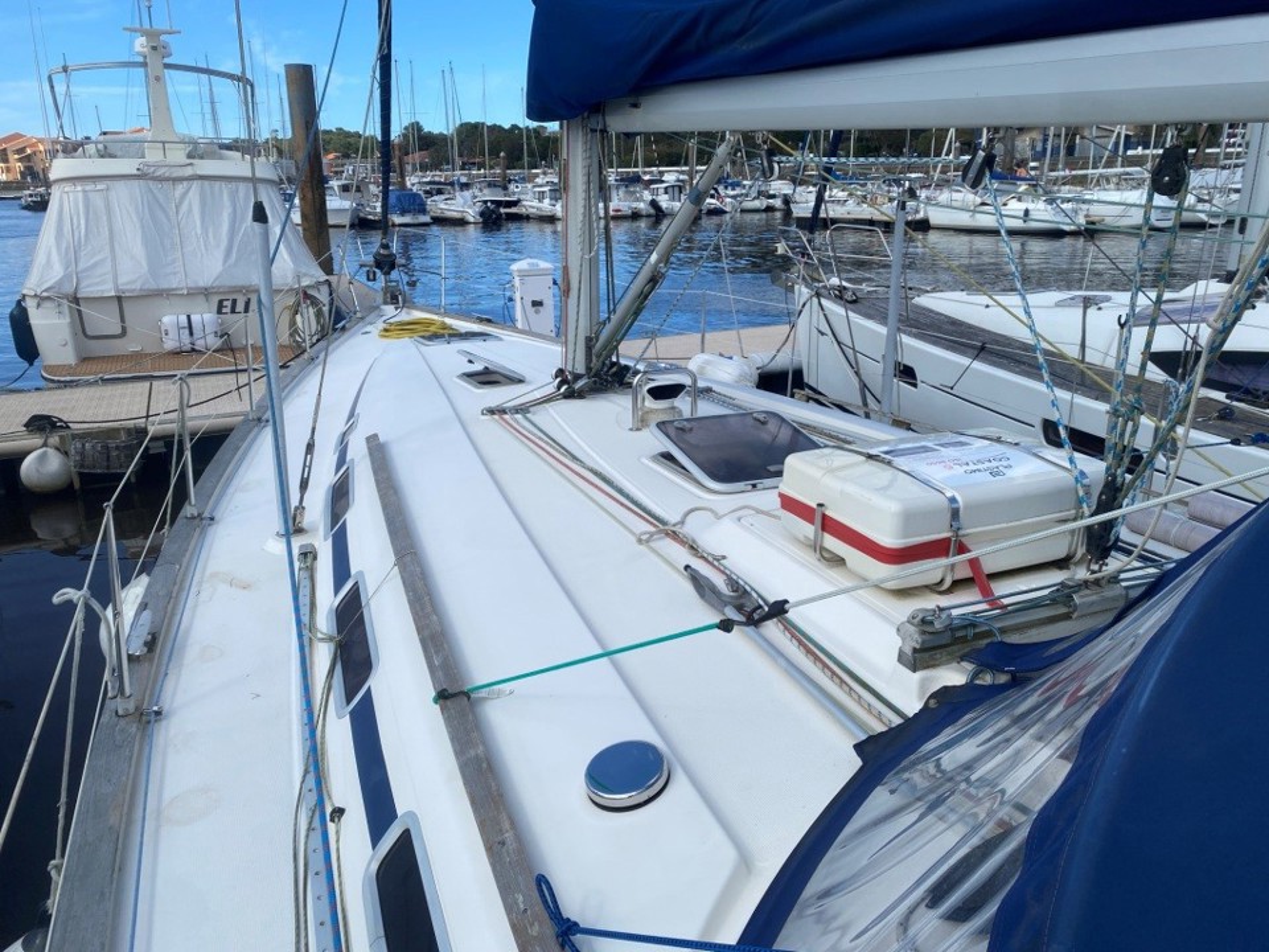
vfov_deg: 53.1
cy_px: 476
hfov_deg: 67.3
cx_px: 634
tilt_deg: -15.6
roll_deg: +1.1
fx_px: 953
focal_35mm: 26
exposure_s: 1/2817
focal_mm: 4.25
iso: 32
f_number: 1.8
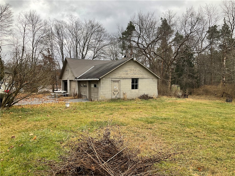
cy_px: 88
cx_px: 118
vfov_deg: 48.2
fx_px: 197
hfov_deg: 61.7
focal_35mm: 29
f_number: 1.8
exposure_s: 1/140
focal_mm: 3
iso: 16
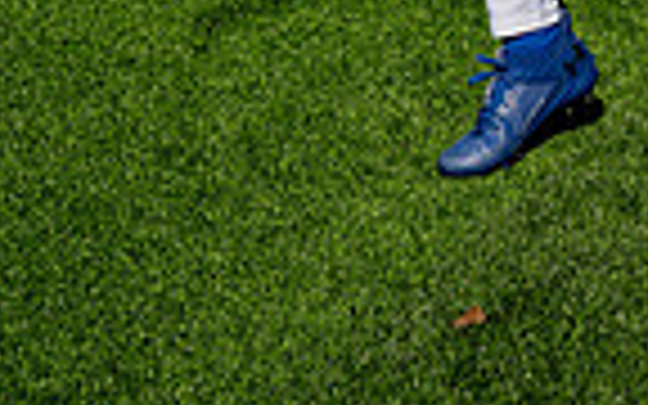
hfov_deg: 13.1
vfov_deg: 7.7
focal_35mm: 159
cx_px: 441
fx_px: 2808
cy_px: -544
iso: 100
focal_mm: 50
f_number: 5.6
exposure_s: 1/2000
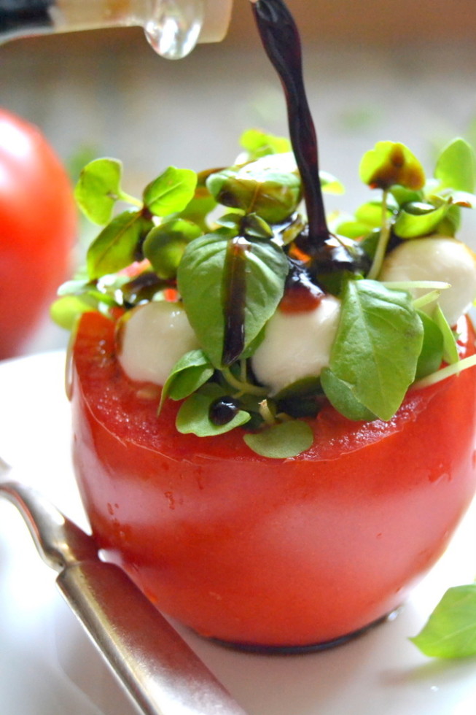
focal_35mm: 82
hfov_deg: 16.5
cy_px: 358
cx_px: 238
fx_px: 1637
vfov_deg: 24.6
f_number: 5.6
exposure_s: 1/125
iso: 3200
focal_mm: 55
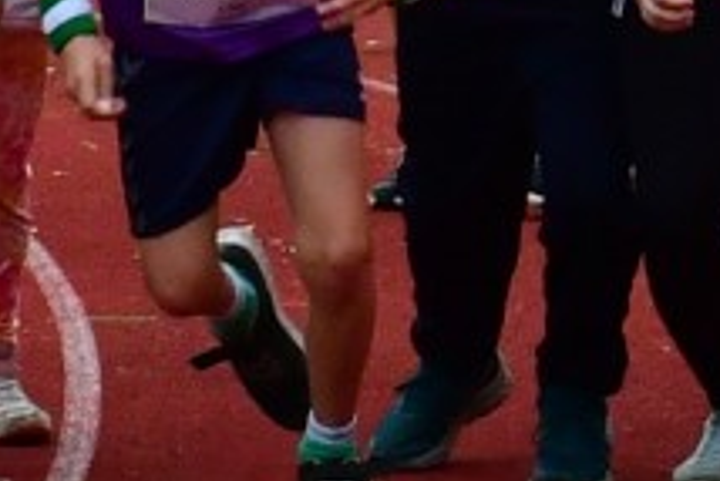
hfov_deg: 4.7
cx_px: -357
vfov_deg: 3.2
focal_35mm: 432
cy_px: -595
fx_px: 8646
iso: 1000
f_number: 11
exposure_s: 1/500
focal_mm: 38
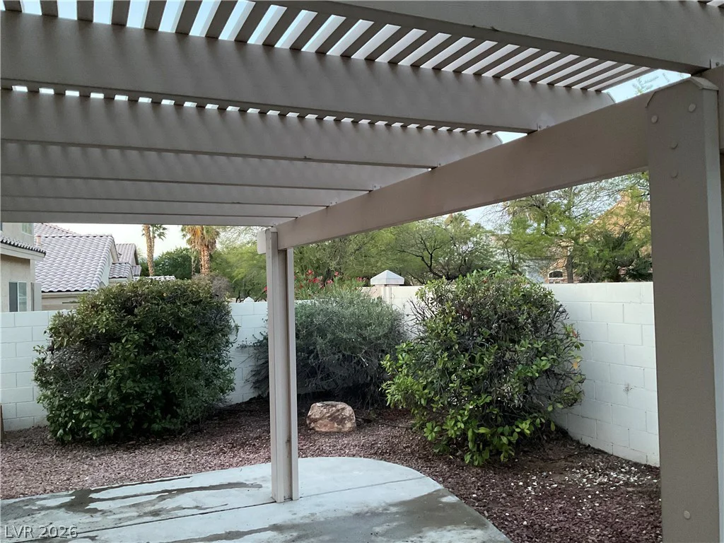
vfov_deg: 48.2
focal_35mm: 29
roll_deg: +1.0
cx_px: 362
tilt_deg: +0.5
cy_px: 272
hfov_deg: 61.7
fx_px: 607
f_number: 1.8
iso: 320
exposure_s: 1/30
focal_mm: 3
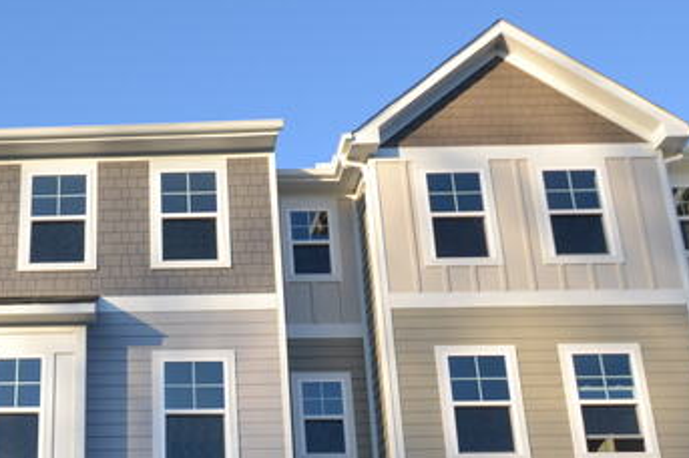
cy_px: 479
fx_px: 803
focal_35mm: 42
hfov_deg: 43.5
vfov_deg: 29.3
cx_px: 104
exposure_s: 1/160
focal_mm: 12
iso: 100
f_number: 6.3
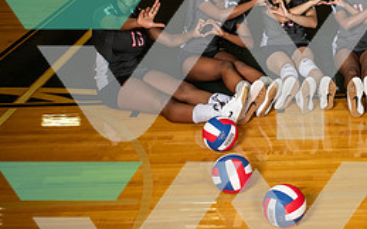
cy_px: 66
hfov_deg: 26.8
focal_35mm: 73
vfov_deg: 17.8
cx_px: 360
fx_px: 730
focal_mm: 32
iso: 800
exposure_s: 1/250
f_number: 7.1
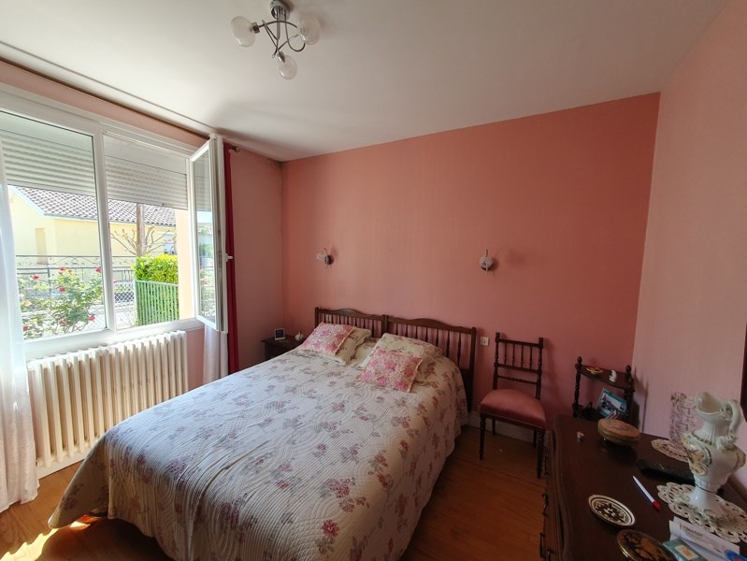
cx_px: 374
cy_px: 280
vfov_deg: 90.0
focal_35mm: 13
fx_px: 281
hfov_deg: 106.2
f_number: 2.2
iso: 50
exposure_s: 1/100
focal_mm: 1.8
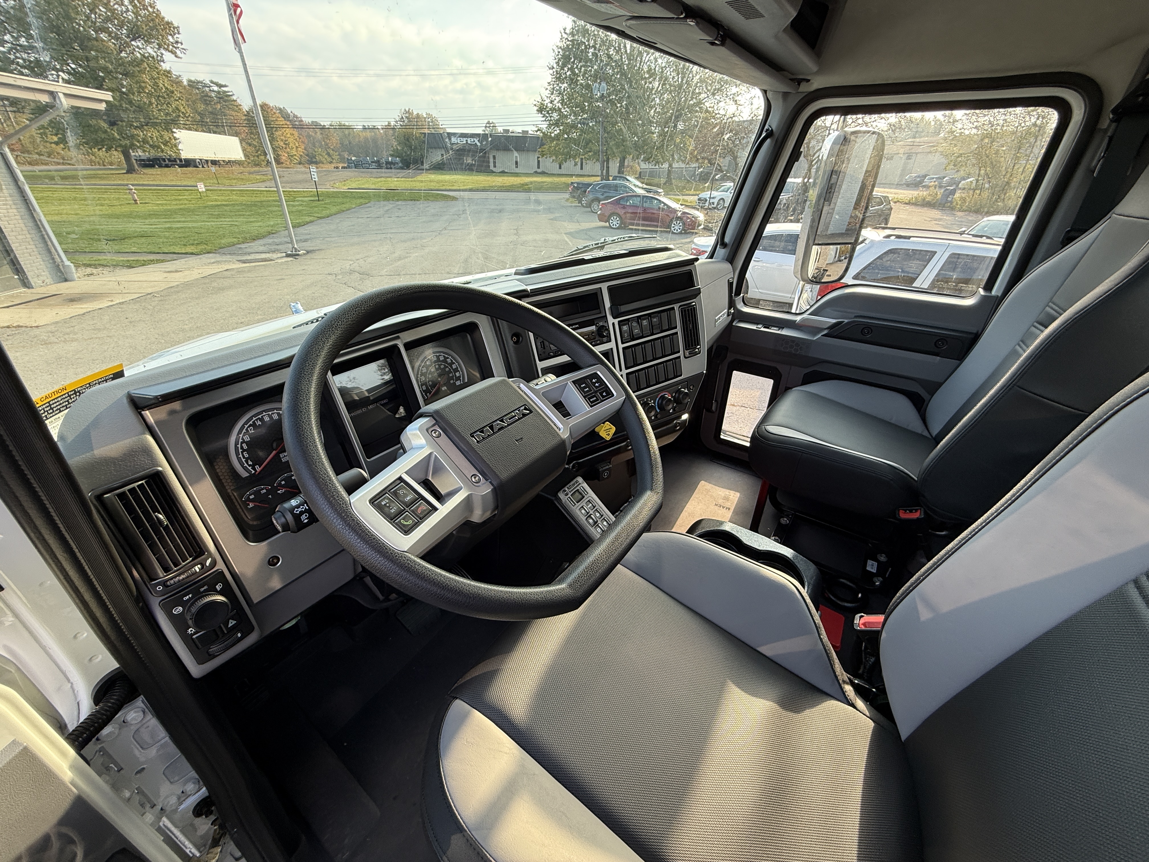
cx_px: 574
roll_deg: -1.4
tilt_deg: -28.8
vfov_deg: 85.7
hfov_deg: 102.1
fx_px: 465
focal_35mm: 14
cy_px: 431
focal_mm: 2.22
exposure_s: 1/126
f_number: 2.2
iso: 64
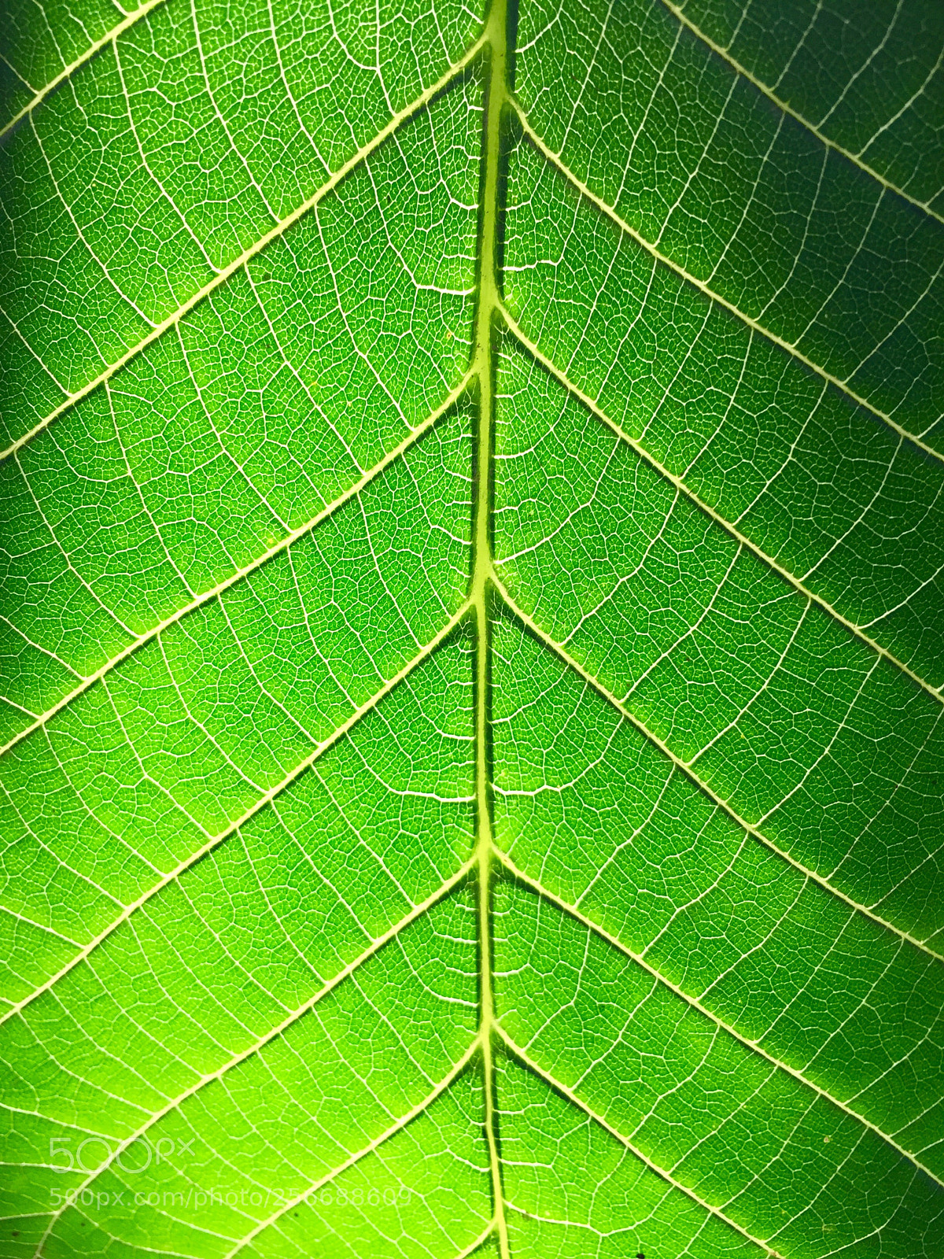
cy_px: 630
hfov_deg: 48.2
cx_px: 472
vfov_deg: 61.7
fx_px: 1054
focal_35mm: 29
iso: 32
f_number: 2.2
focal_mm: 4.15
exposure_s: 1/100
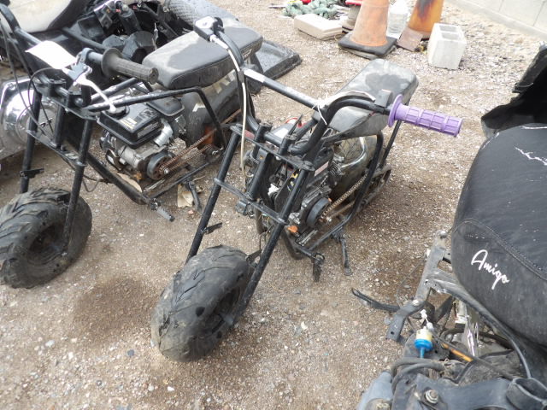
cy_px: 205
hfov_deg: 71.6
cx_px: 274
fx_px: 379
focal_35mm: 24
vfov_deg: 56.8
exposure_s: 1/33
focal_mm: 4.3
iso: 143
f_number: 3.2
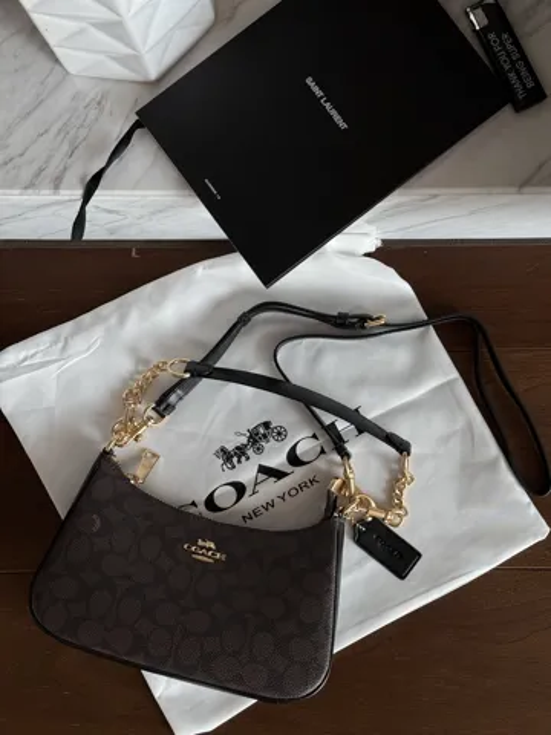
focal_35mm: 48
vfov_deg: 39.7
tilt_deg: -86.0
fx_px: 1019
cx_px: 276
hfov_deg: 30.3
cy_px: 368
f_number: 1.78
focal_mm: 6.76
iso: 125
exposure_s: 1/220
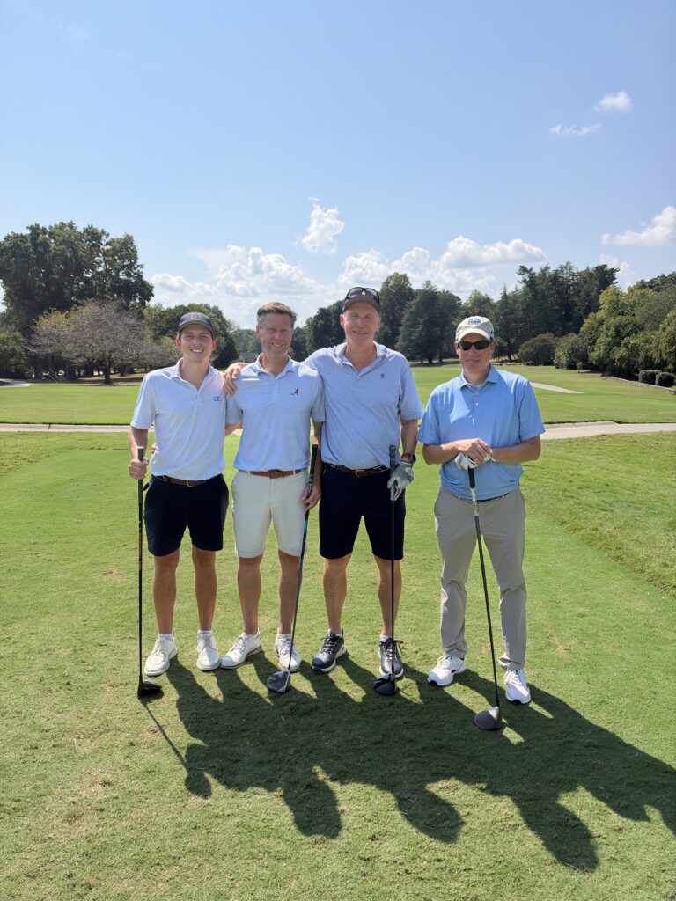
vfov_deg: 71.6
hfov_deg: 56.8
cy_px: 450
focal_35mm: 24
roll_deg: -0.9
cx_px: 338
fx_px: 625
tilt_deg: -7.6
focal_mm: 6.93
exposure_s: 1/4878
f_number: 1.8
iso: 64
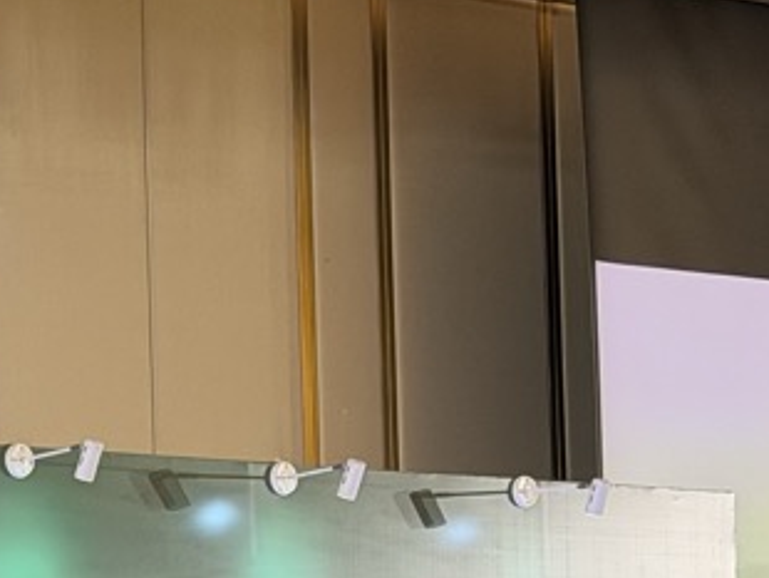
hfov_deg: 9.5
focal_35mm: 198
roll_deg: +1.7
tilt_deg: +2.3
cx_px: -635
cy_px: 804
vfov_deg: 7.4
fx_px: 4402
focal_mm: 6.76
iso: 64
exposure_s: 1/50
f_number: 1.78
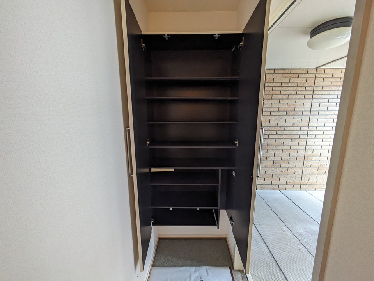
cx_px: 187
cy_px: 140
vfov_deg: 85.7
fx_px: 151
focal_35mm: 14
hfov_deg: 102.0
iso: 142
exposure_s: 1/30
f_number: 2.2
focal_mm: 1.83
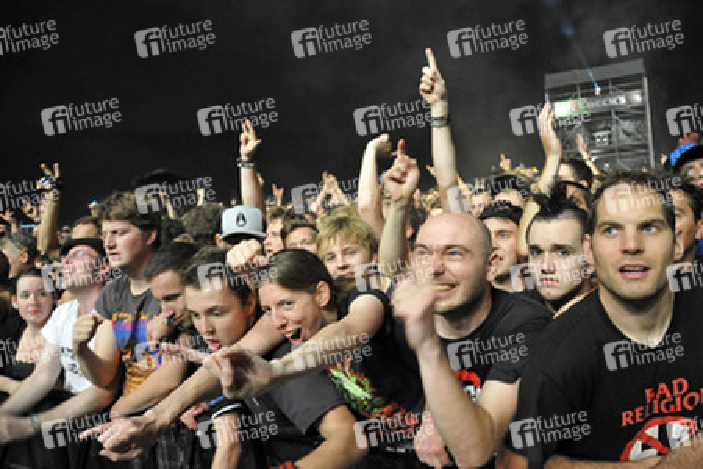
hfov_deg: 67.4
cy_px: 234
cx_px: 352
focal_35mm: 27
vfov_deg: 47.9
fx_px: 527
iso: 1600
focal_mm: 18
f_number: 3.5
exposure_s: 1/100
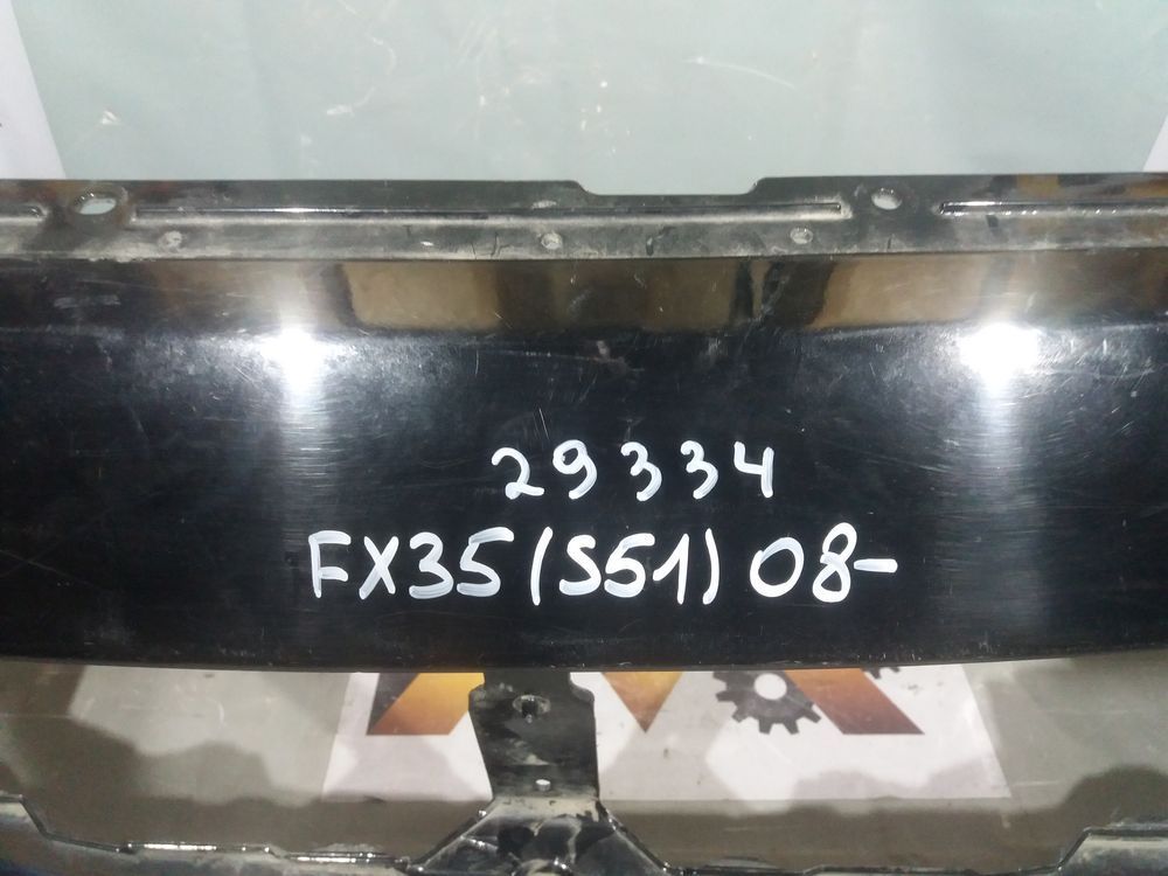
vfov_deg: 49.7
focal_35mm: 28
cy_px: 438
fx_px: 945
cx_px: 584
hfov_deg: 63.4
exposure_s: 1/17
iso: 250
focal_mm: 3.7
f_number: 1.9
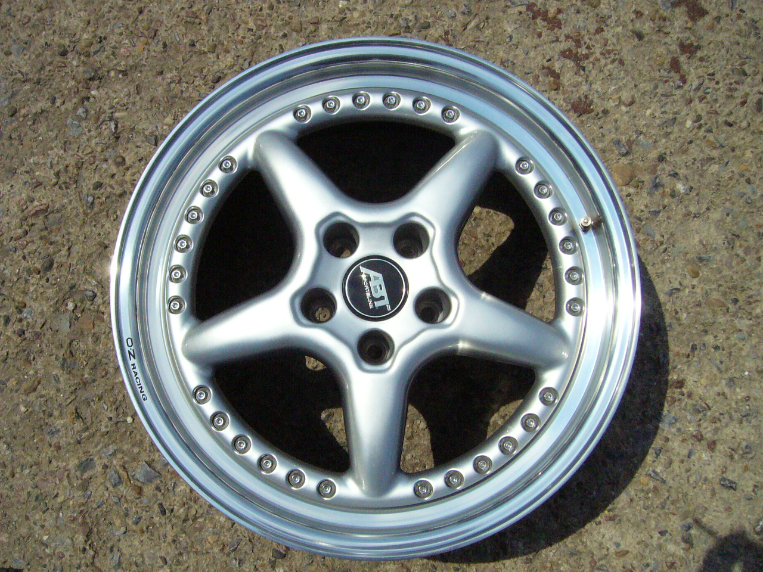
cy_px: 286
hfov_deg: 52.6
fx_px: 771
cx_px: 382
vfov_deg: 40.7
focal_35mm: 35
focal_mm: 5.8
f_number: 5.6
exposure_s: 1/2000
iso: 400
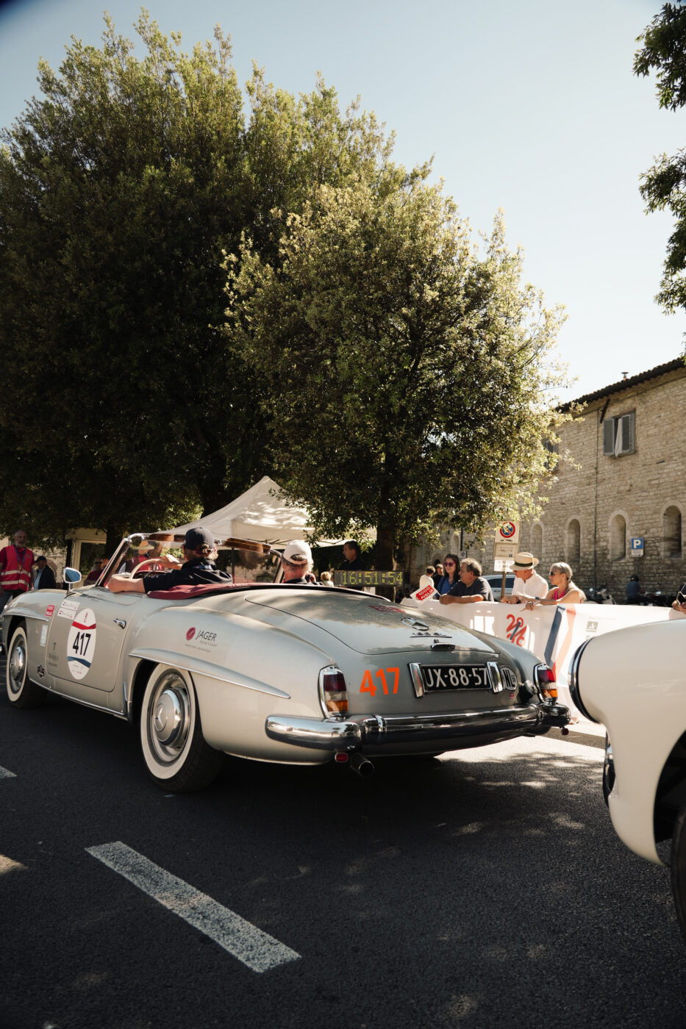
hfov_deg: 53.1
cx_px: 343
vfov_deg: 73.8
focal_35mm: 24
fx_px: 686
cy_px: 514
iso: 100
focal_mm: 24
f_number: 4
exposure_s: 1/200
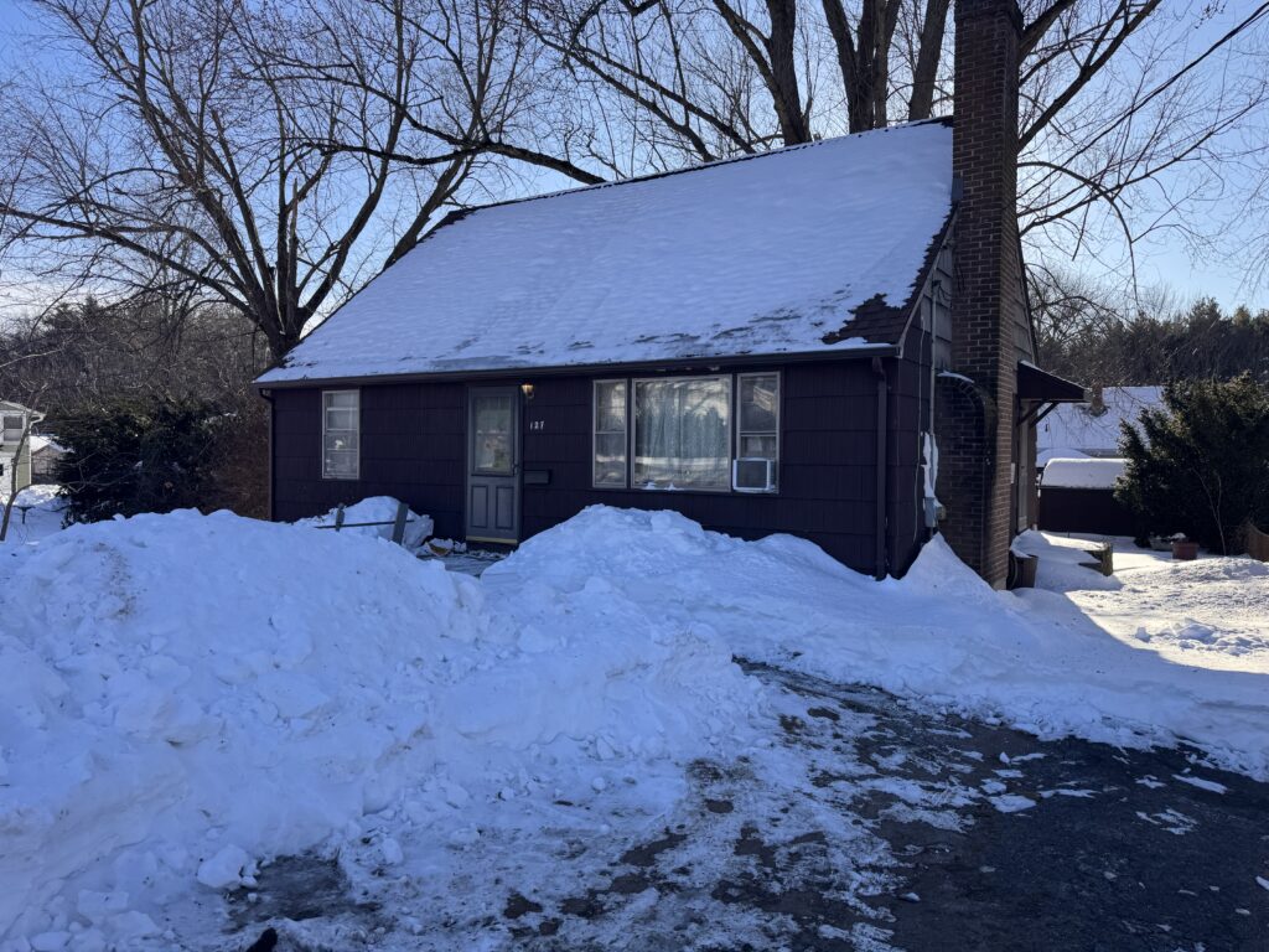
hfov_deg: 71.6
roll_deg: -0.8
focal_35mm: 24
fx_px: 880
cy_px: 476
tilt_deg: -3.0
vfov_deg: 56.8
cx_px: 634
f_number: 1.78
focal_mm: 6.76
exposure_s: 1/2174
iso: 80
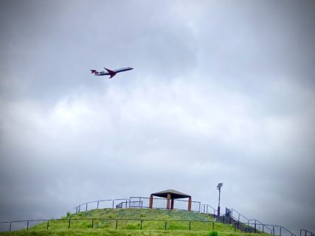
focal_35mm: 28
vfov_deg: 49.7
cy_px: 118
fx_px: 255
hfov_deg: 63.5
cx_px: 158
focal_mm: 3.99
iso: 20
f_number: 1.8
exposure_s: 1/3205
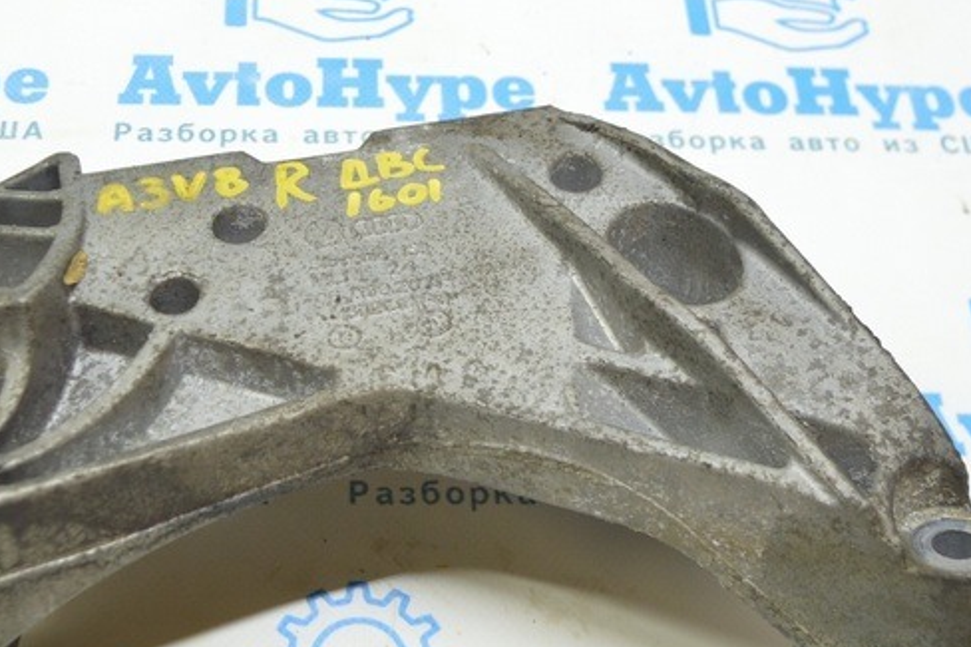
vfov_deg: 20.6
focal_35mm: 66
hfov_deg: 30.4
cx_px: 402
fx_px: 1781
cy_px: 325
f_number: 3.8
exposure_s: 1/40
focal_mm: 21
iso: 400
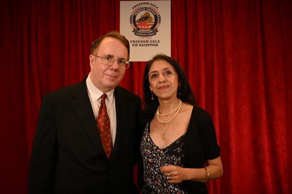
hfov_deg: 51.9
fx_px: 300
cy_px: 97
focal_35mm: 37
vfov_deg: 35.9
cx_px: 146
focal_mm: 37
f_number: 4
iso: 640
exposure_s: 1/200
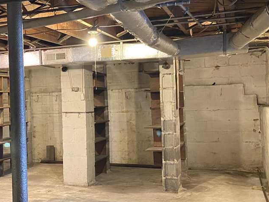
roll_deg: +1.3
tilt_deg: +0.2
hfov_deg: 34.8
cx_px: 46
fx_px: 412
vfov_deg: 27.5
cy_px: 96
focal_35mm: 53
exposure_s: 1/40
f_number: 1.8
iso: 400
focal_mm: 4.25
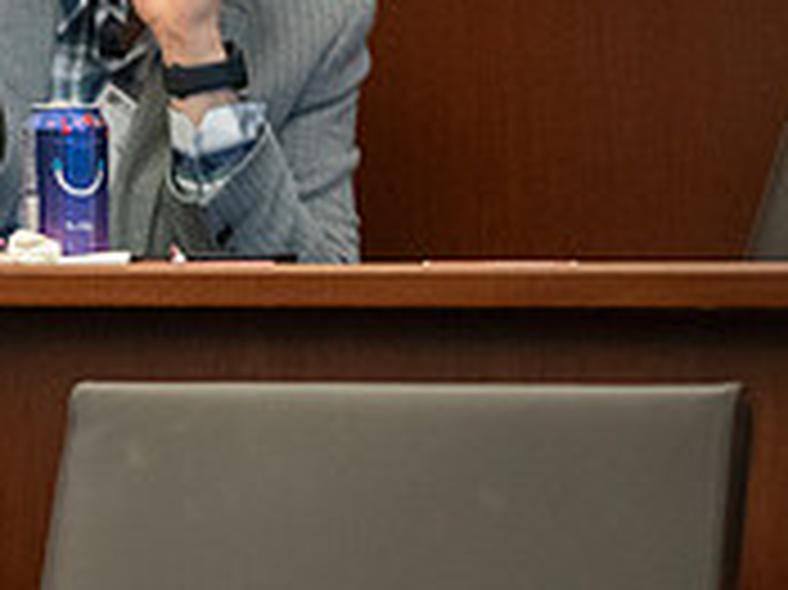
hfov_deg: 3.1
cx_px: -311
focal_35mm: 637
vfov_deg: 2.3
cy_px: 381
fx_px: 14491
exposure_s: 1/160
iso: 2000
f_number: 2.8
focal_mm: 200
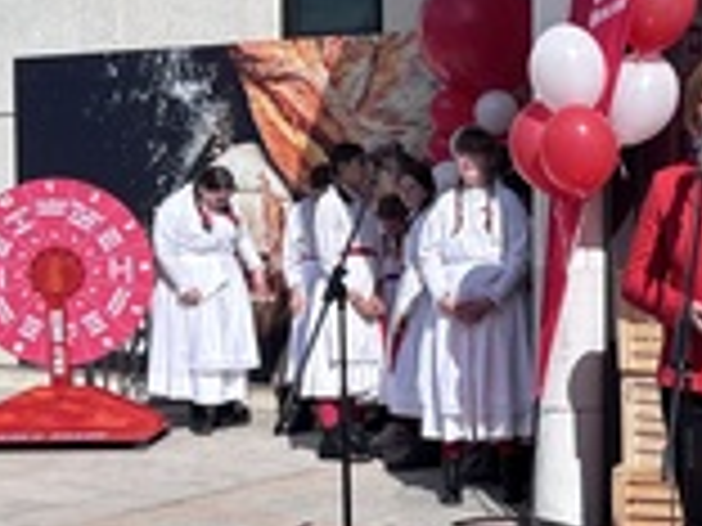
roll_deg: +0.2
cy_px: 283
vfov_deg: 19.6
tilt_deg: -2.8
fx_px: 1521
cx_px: 662
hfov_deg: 25.0
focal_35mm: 75
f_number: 1.5
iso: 50
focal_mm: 5.7
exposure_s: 1/5319
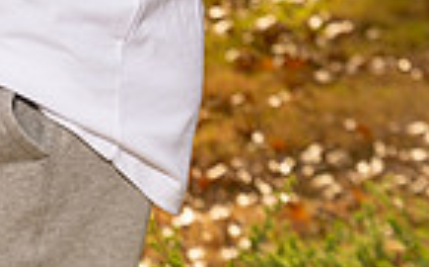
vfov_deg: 5.7
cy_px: -383
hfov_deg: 9.4
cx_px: 30
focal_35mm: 222
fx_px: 2591
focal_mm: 70
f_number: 6.3
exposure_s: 1/250
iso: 125
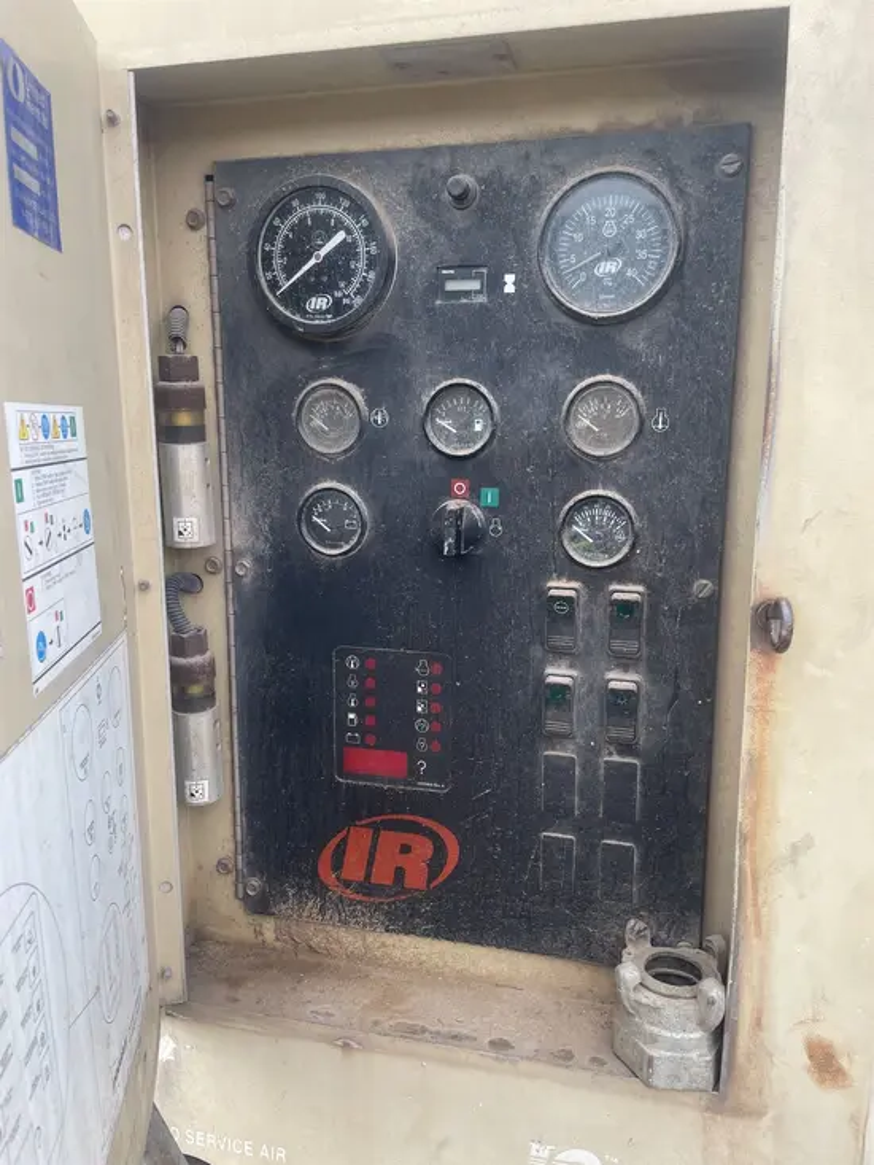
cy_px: 582
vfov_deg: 67.3
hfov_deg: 53.1
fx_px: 875
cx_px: 437
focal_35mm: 26
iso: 32
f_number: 1.6
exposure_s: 1/427
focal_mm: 4.2
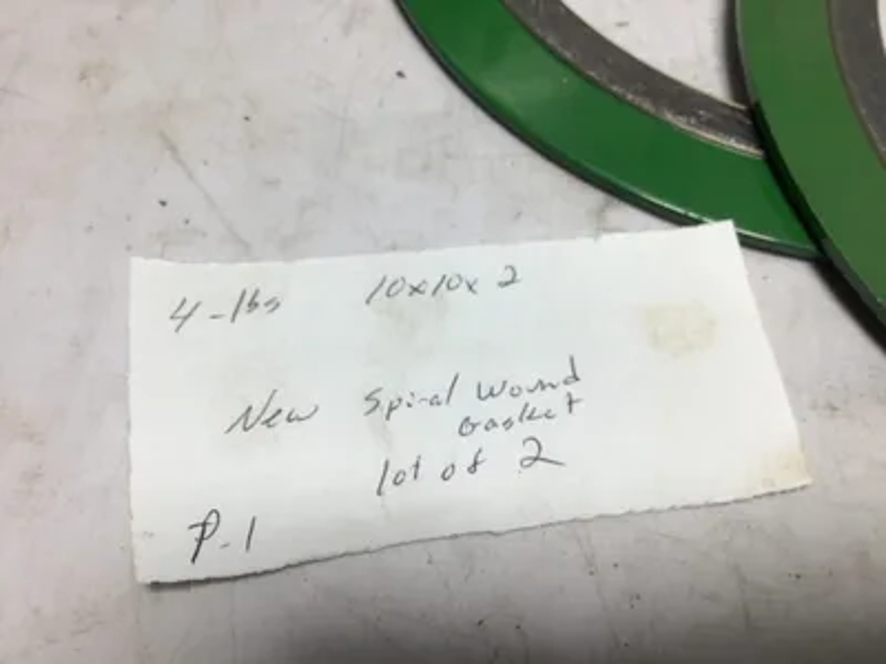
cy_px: 332
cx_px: 443
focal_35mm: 31
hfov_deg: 58.4
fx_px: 793
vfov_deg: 45.4
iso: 25
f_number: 2.4
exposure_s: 1/190
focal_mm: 3.3
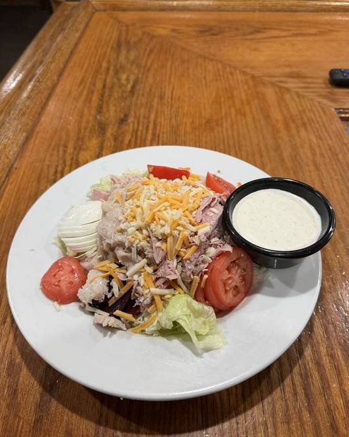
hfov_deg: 54.9
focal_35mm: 26
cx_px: 180
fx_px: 336
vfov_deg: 66.1
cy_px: 215
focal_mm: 6.76
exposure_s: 1/60
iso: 160
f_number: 1.78
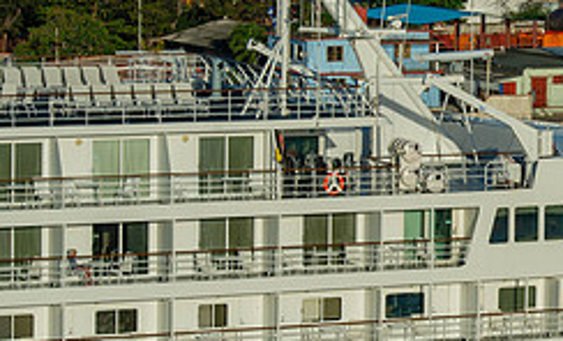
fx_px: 3759
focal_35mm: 247
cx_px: 582
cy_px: 148
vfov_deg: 5.2
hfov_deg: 8.5
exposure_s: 1/400
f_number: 10
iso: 100
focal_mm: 95
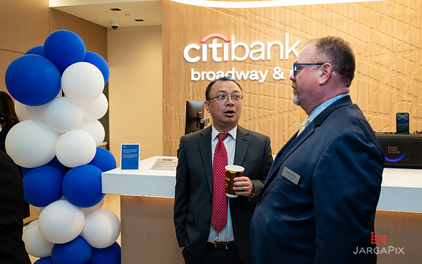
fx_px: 414
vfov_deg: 35.3
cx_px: 211
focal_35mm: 36
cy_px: 129
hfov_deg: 54.0
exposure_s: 1/160
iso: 400
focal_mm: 35
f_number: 4
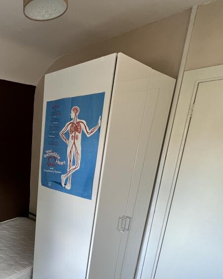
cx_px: 8
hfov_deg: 51.0
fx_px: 190
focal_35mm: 23
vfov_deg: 70.3
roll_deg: -1.4
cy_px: 188
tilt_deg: -14.7
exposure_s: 1/60
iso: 250
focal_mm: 1.57
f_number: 1.8
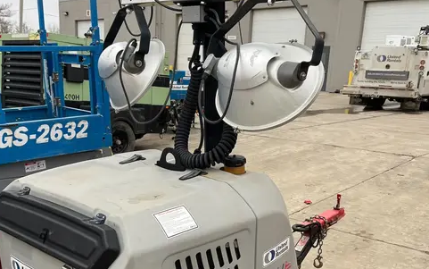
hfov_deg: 47.1
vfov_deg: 30.1
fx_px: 491
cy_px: 202
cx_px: 190
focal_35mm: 42
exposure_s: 1/510
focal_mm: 5.1
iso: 50
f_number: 1.6
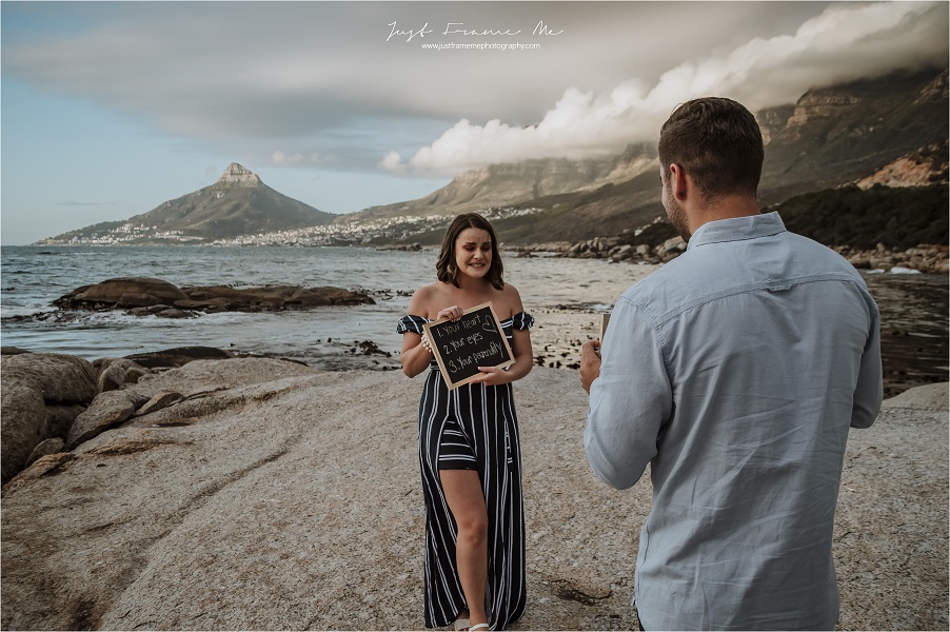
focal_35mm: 30
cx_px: 475
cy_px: 316
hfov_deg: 62.0
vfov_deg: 43.5
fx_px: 791
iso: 400
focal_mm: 20
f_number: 4.5
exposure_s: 1/1000
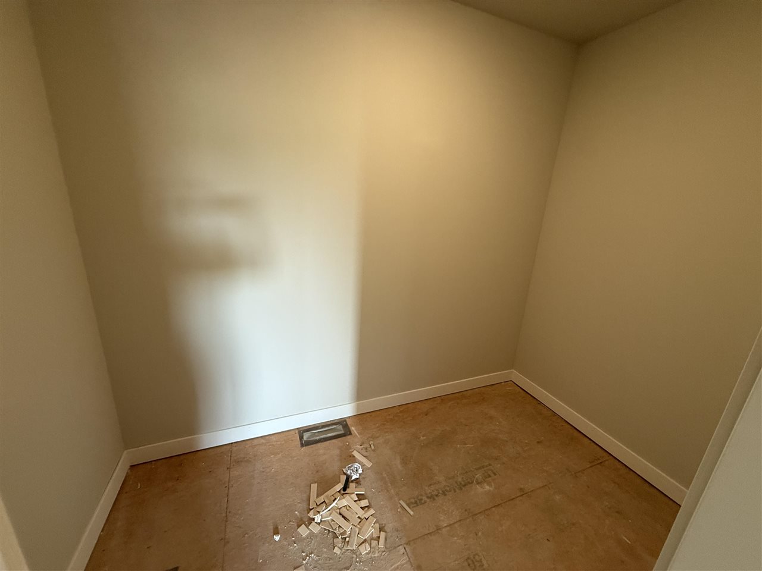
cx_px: 381
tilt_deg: -15.7
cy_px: 286
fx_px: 308
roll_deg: -3.8
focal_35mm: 14
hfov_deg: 102.1
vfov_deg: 85.7
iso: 320
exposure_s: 1/120
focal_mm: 2.22
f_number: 2.2
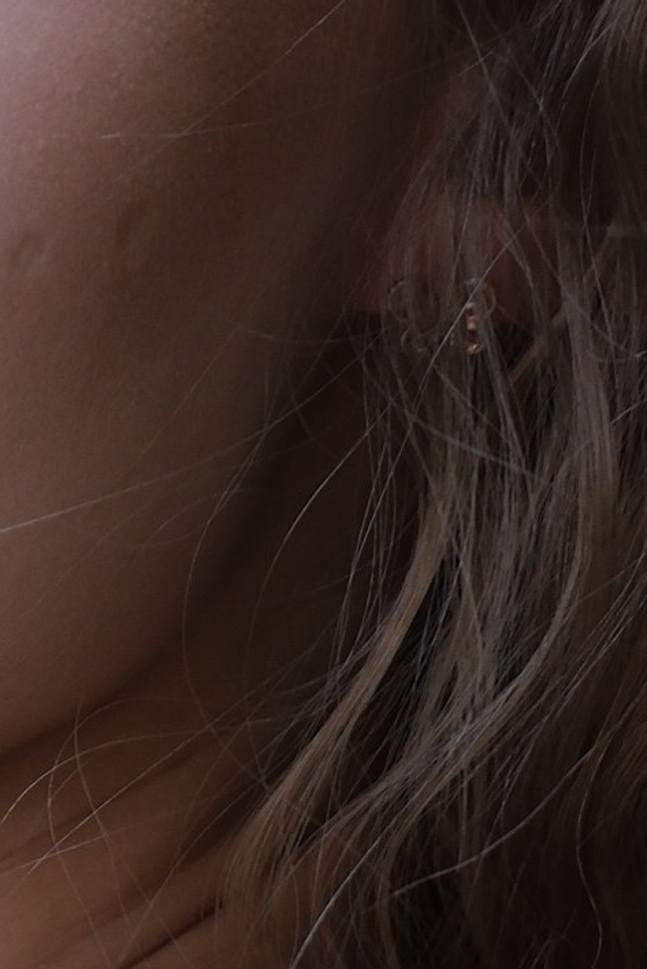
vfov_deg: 5.1
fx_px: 10939
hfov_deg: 3.4
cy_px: 821
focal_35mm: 406
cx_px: -304
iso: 400
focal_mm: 50
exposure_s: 1/110
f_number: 4.8
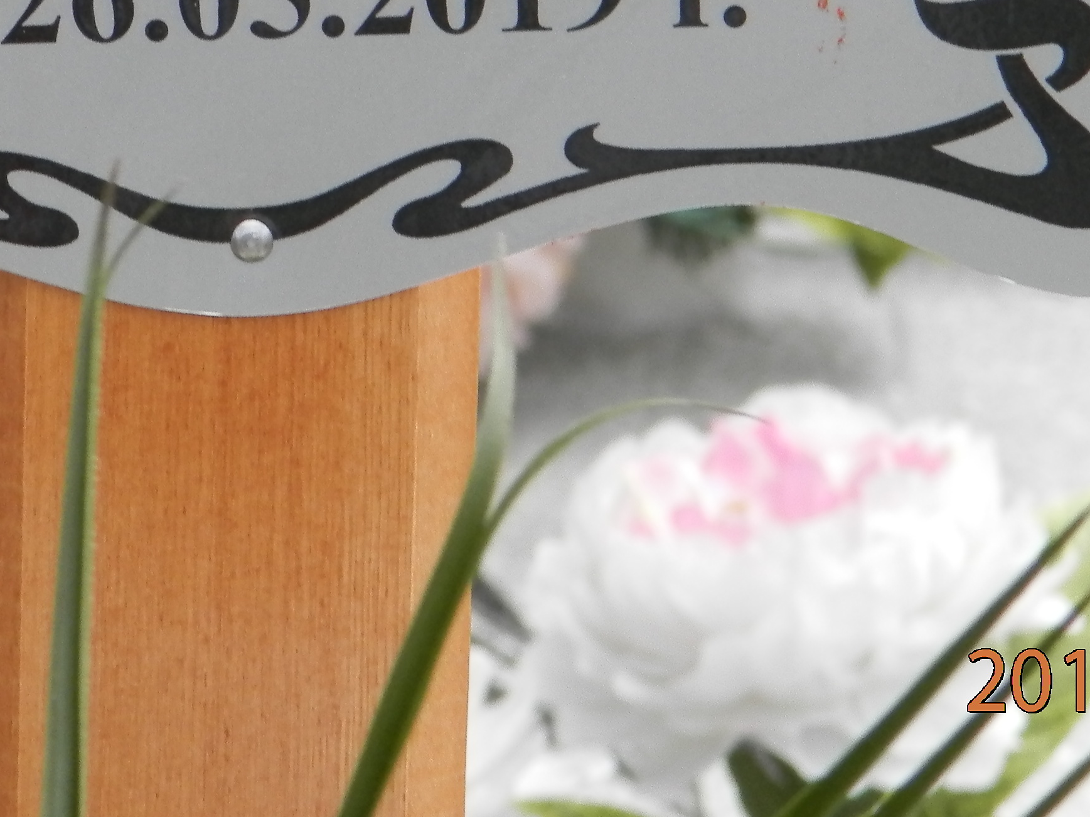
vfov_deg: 3.7
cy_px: -172
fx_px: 12782
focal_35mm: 406
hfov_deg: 4.9
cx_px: 143
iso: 100
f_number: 4.9
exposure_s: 1/200
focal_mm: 27.4
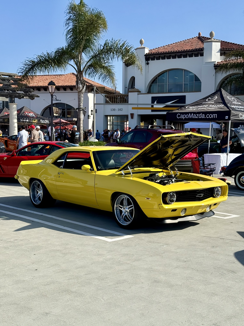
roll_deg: -0.8
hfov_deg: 30.3
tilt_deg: -2.8
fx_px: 451
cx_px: 122
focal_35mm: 48
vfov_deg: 39.7
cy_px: 163
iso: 100
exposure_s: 1/5587
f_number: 1.78
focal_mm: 6.76
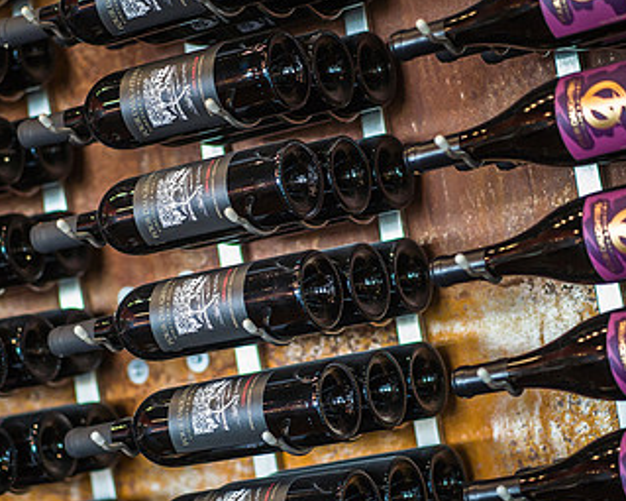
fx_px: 2686
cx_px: 200
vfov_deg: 10.6
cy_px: 306
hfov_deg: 13.3
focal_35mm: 145
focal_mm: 85
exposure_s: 1/320
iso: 2000
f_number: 2
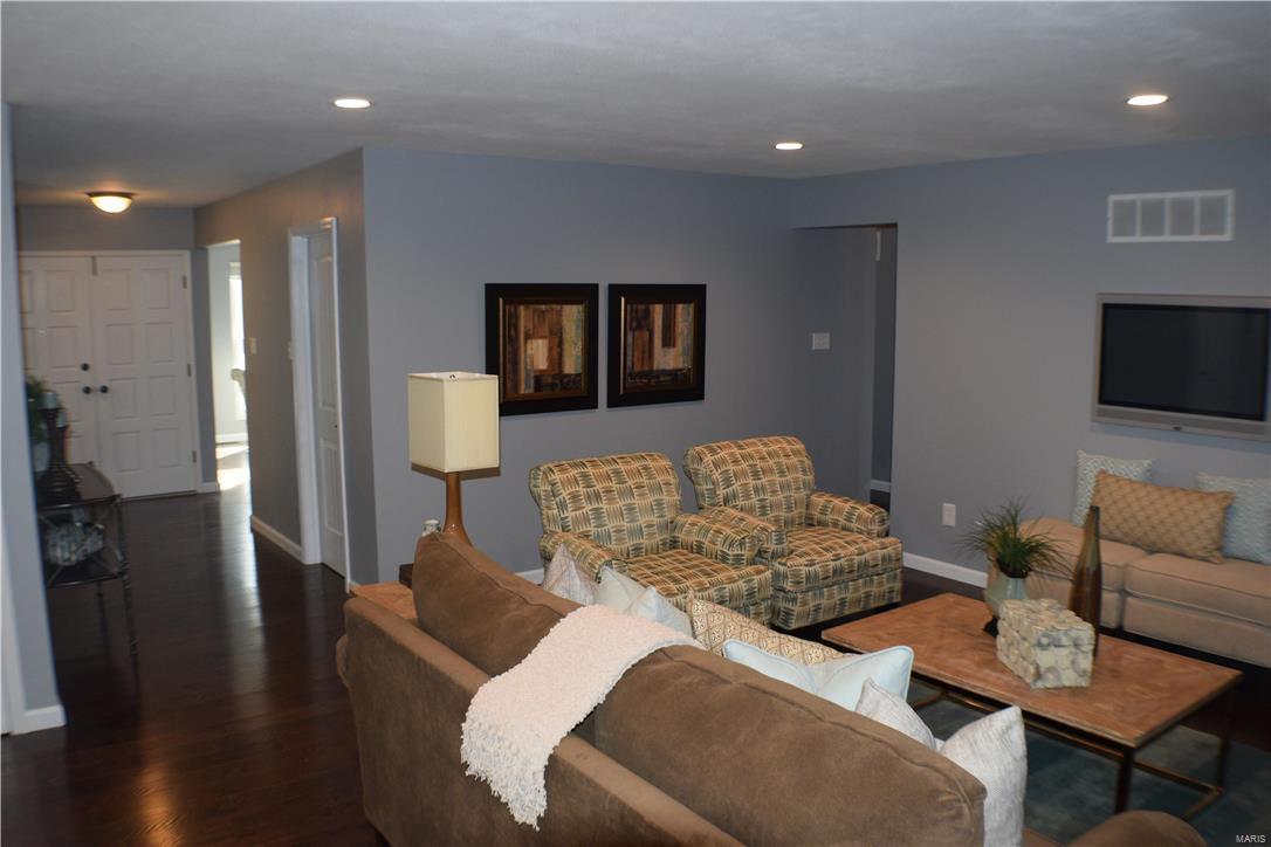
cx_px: 636
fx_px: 1324
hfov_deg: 51.3
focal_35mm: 38
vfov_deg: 35.5
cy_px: 424
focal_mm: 25
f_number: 5
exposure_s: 1/100
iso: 800
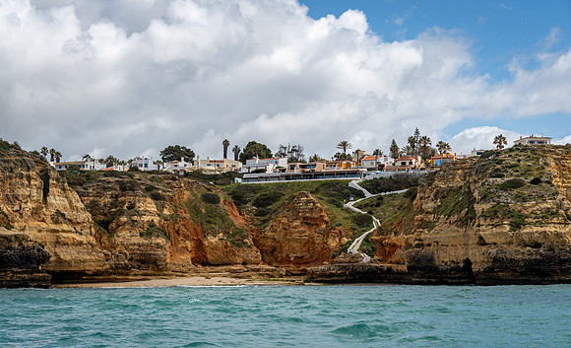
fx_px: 1119
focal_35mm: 72
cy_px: 190
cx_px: 285
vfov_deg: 17.6
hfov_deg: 28.6
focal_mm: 70
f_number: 8
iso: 100
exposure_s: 1/1250
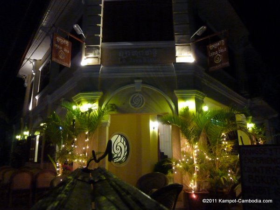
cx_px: 140
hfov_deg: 69.4
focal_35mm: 25
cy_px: 105
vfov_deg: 54.9
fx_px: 202
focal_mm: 4.5
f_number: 3.3
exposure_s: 1/6
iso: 800
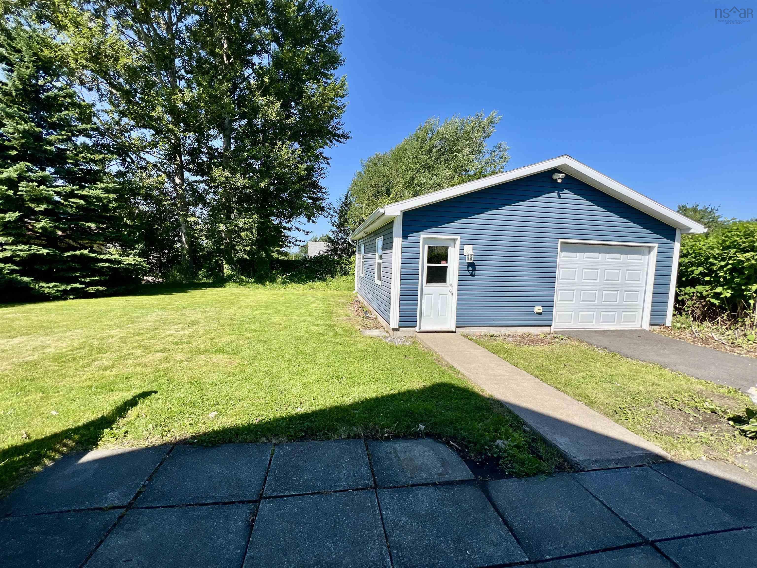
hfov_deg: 106.2
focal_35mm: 13
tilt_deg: -3.8
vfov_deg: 89.9
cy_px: 284
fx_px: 284
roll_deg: -0.6
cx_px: 378
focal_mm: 1.57
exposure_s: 1/1468
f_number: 1.8
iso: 32
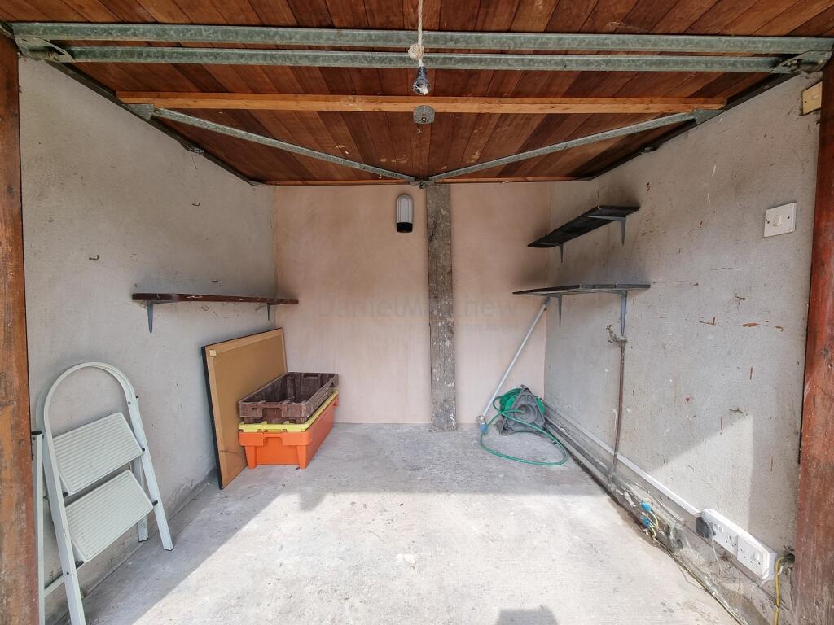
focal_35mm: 13
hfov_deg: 106.2
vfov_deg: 89.9
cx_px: 417
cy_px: 312
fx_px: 313
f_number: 2.2
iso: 50
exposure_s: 1/311
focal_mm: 2.2
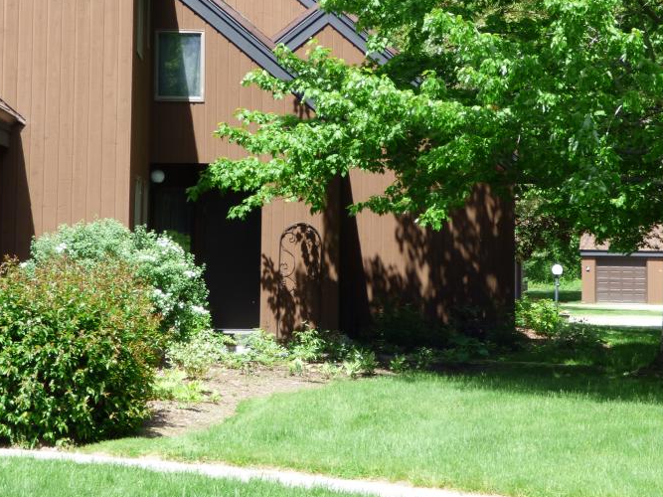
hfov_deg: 18.5
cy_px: 138
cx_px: 321
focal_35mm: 106
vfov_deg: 13.9
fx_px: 2030
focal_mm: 12.29
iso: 100
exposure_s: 1/250
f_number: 4.3
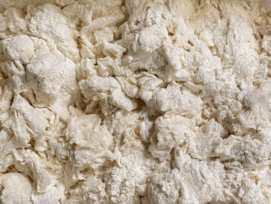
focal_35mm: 26
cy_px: 102
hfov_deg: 67.3
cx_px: 136
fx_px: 204
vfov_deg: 53.1
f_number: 1.8
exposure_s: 1/50
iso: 160
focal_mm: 4.2
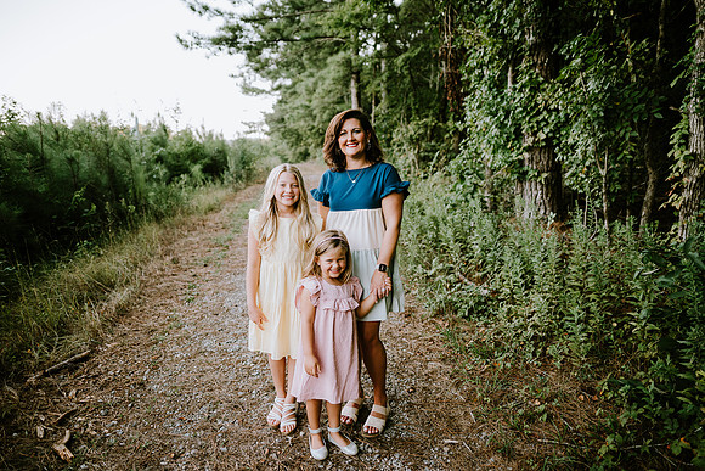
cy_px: 236
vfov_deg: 53.2
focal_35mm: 24
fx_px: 470
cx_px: 352
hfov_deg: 73.7
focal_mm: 24
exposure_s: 1/250
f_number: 2.2
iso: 320
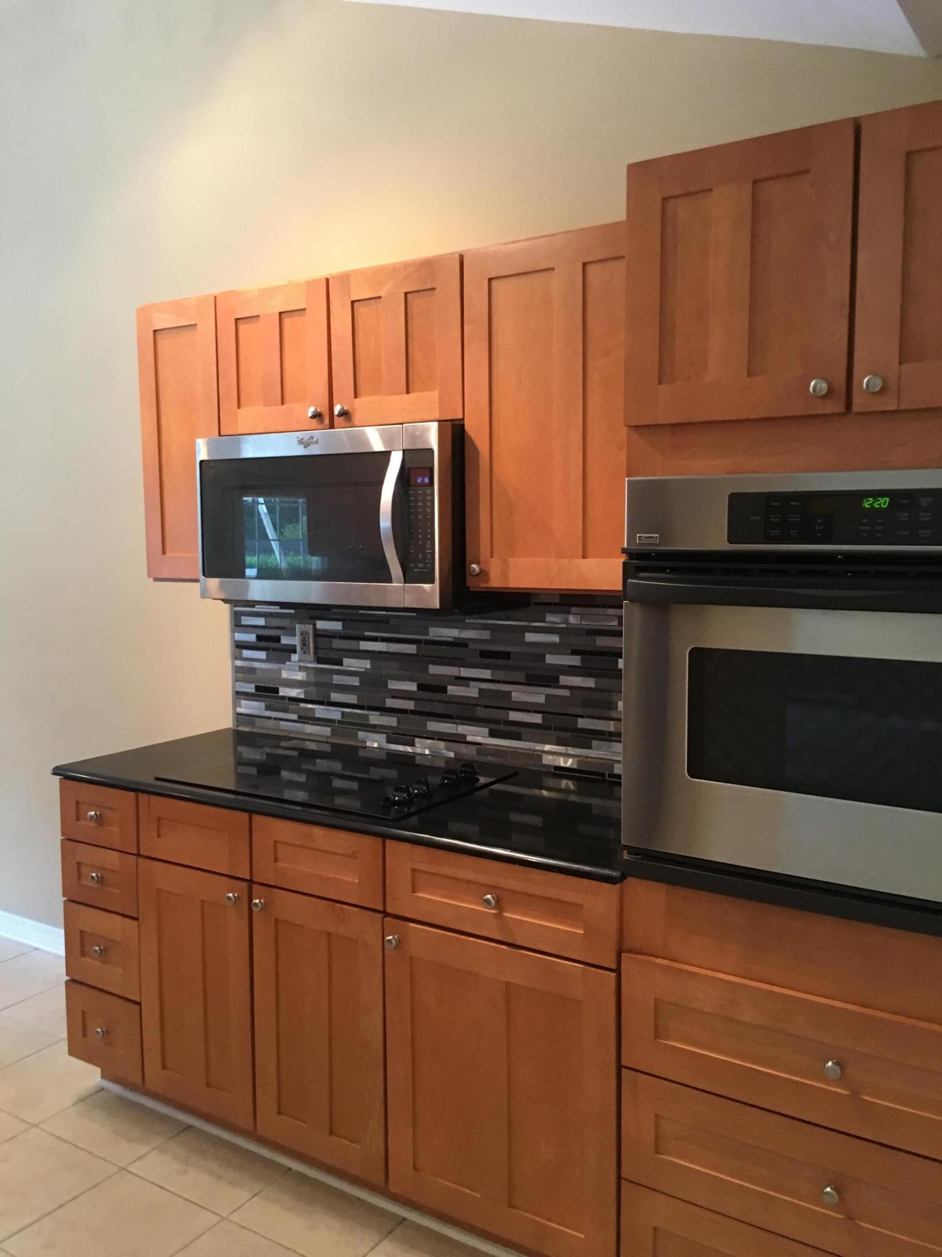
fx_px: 1052
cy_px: 628
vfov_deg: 61.7
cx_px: 471
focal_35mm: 29
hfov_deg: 48.2
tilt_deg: -4.1
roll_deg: +0.2
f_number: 2.2
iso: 80
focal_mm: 4.15
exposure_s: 1/15
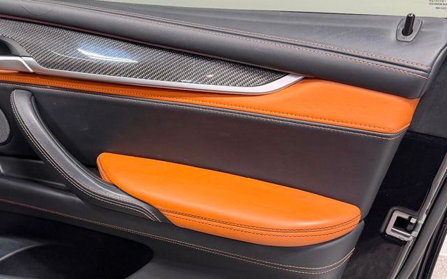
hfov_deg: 47.8
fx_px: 500
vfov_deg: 31.0
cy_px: 190
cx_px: 167
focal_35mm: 41
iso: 125
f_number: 1.78
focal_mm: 6.76
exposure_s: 1/60
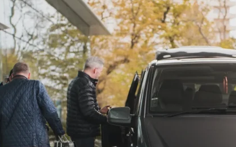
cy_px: 131
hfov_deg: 16.3
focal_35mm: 128
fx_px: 823
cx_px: 125
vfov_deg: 10.2
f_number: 2.8
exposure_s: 1/200
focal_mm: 68
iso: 160
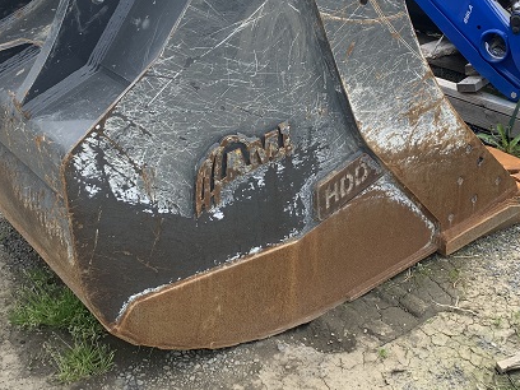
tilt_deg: -21.3
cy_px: 74
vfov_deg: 27.9
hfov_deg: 37.5
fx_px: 766
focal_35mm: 51
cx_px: 252
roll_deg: -2.1
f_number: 1.8
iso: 25
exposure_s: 1/911
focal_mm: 4.25
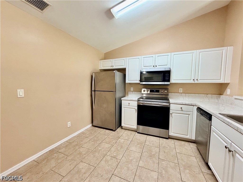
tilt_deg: -4.0
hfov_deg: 102.1
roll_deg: +0.1
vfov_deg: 85.7
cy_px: 91
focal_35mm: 14
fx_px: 98
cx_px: 122
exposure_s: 1/60
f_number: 2.2
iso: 320
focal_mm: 2.22
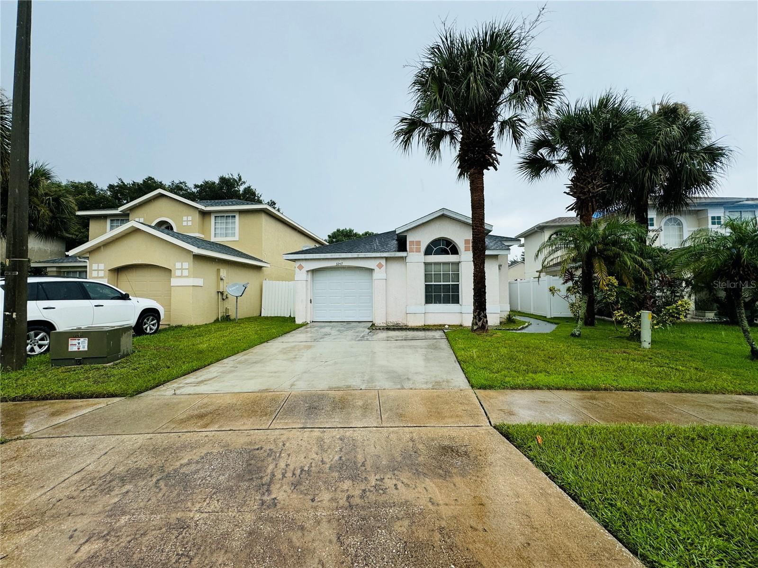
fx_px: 307
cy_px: 284
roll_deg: +0.3
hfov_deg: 102.1
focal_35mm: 14
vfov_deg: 85.7
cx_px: 379
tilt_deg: +1.4
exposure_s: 1/879
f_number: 2.2
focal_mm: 2.22
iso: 50
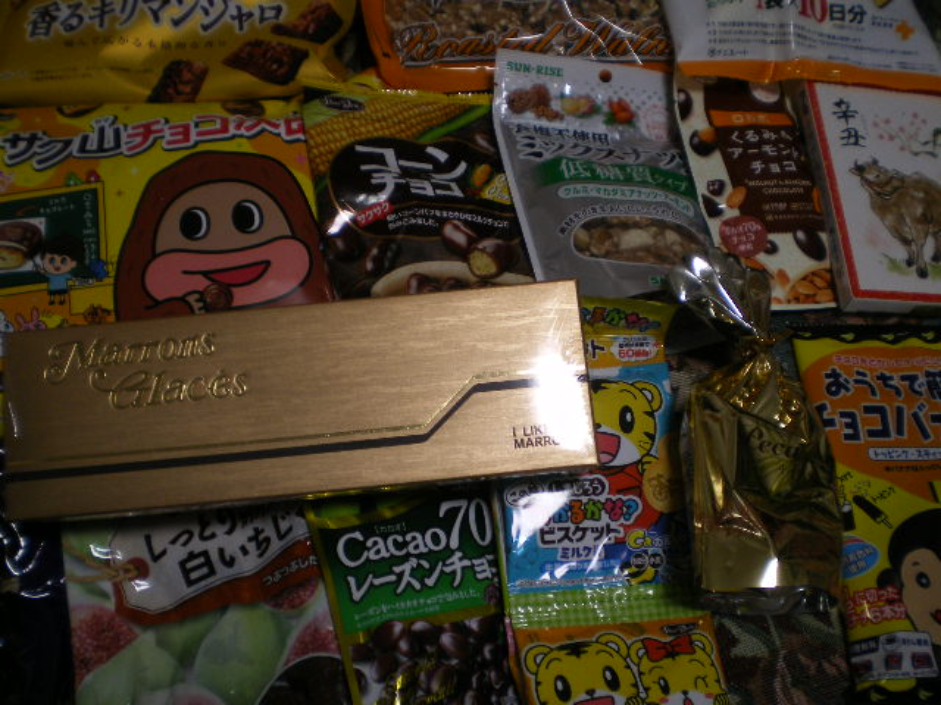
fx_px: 1033
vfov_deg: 37.7
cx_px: 470
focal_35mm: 38
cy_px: 352
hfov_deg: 49.0
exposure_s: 1/30
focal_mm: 6.3
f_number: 3.1
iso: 125
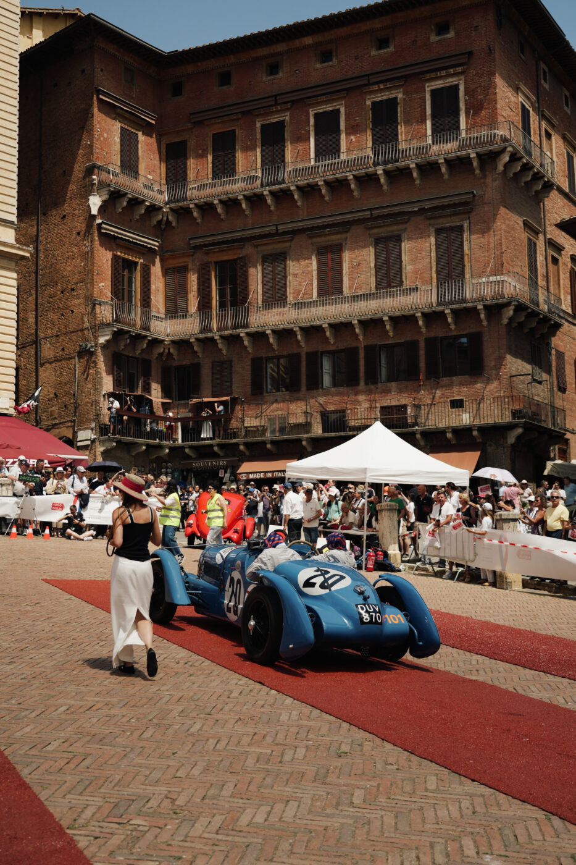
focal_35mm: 42
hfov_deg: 31.9
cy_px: 432
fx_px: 1008
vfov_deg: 46.4
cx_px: 288
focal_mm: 42
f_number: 4
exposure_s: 1/640
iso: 100
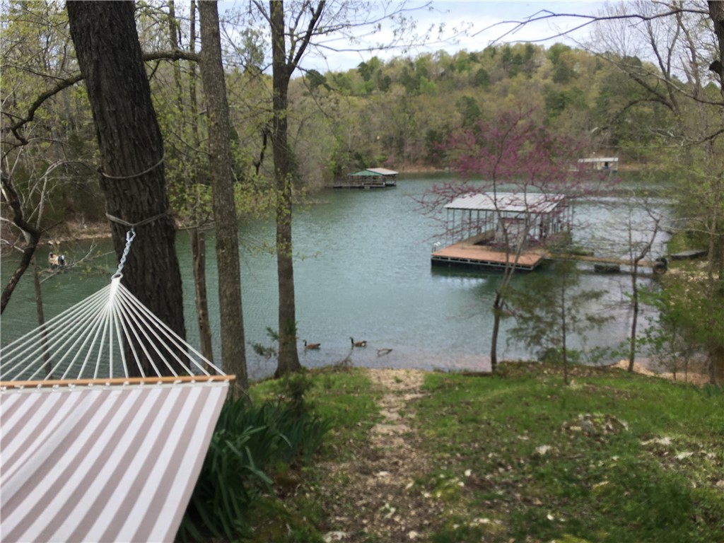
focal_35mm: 29
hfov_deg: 61.7
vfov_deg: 48.2
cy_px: 272
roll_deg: +2.2
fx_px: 607
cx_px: 362
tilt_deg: -11.3
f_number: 2.2
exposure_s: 1/777
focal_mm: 4.15
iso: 25
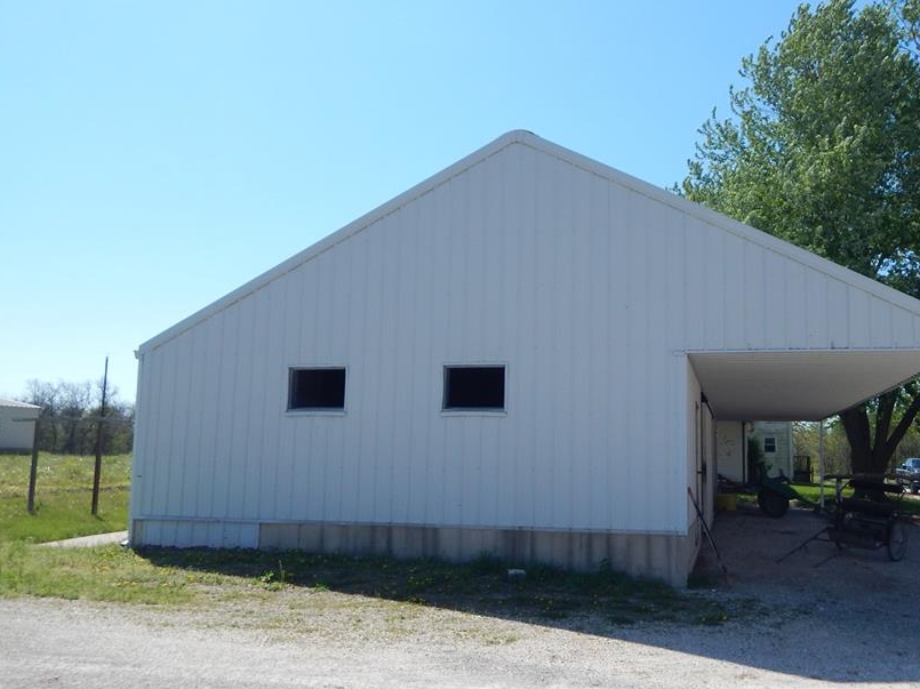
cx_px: 571
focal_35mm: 28
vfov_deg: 49.7
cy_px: 374
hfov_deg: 62.6
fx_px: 744
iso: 125
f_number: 6
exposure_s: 1/640
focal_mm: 4
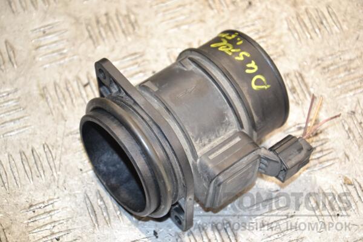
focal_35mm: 105
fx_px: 1059
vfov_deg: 13.0
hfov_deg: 19.5
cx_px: 182
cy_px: 121
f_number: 5.3
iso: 800
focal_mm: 70
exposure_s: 1/125
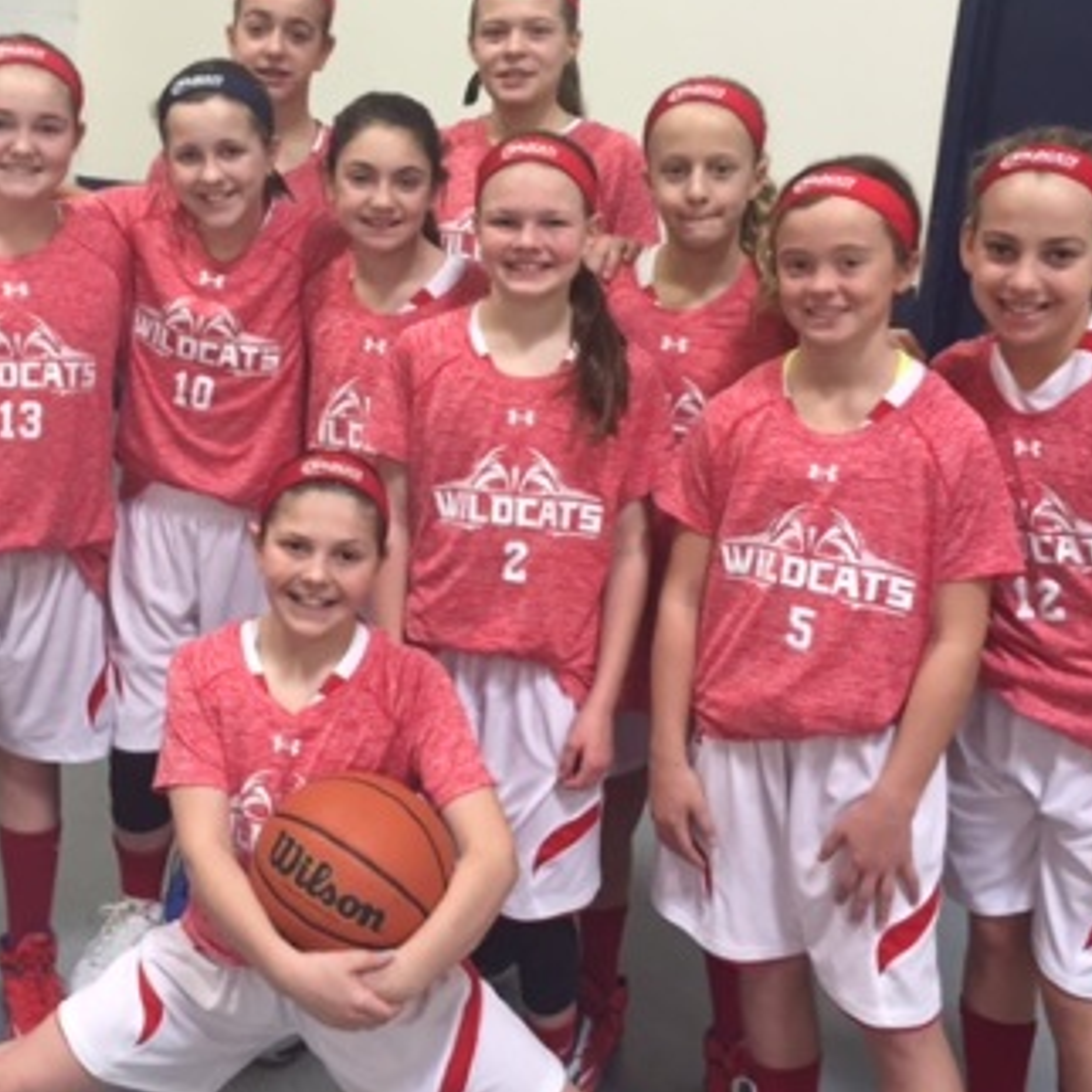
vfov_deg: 37.5
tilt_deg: -13.8
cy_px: 458
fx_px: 1606
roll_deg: -1.8
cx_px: 358
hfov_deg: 37.1
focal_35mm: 45
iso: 100
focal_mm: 4.15
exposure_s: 1/30
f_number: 2.2
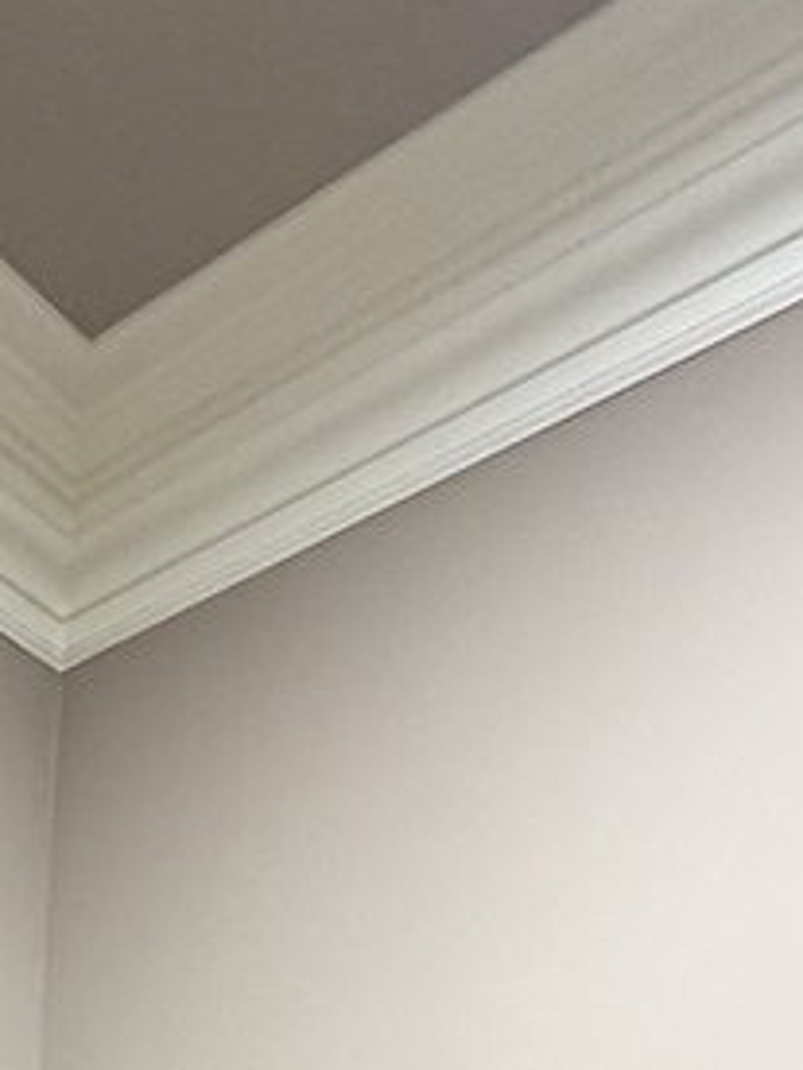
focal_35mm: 52
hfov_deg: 25.8
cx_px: -93
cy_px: 1904
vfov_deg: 22.4
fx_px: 1608
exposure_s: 1/60
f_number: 2.2
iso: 250
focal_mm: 2.22
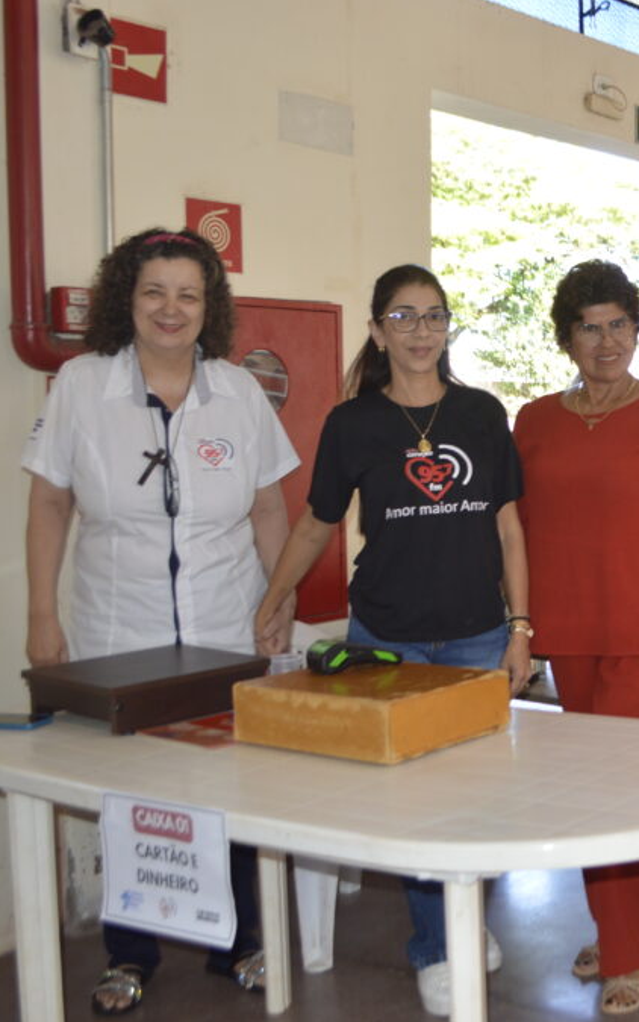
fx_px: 1421
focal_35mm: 51
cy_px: 513
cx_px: 748
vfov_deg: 39.6
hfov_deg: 23.4
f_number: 4
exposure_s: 1/100
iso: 400
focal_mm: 22
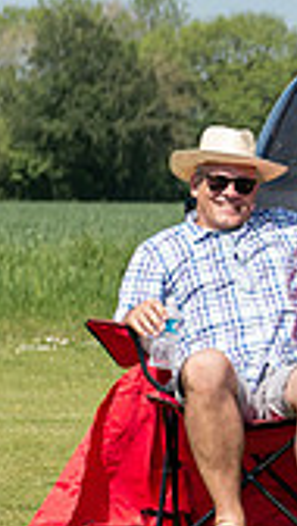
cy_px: 357
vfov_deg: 7.5
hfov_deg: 4.1
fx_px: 4002
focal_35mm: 287
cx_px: 797
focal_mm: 70
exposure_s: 1/1600
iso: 250
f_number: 4
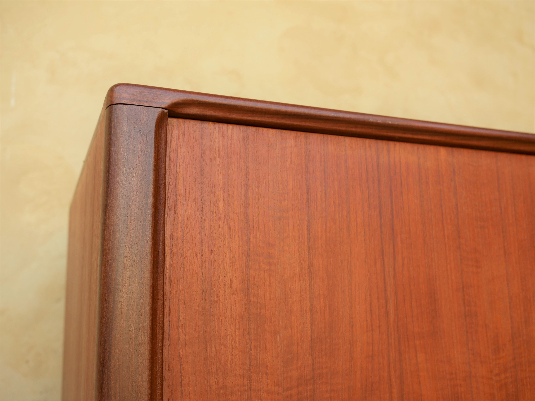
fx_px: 618
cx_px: 268
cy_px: 200
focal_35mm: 40
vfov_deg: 36.0
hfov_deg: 46.8
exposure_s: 1/320
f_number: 2.8
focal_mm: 20
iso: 200
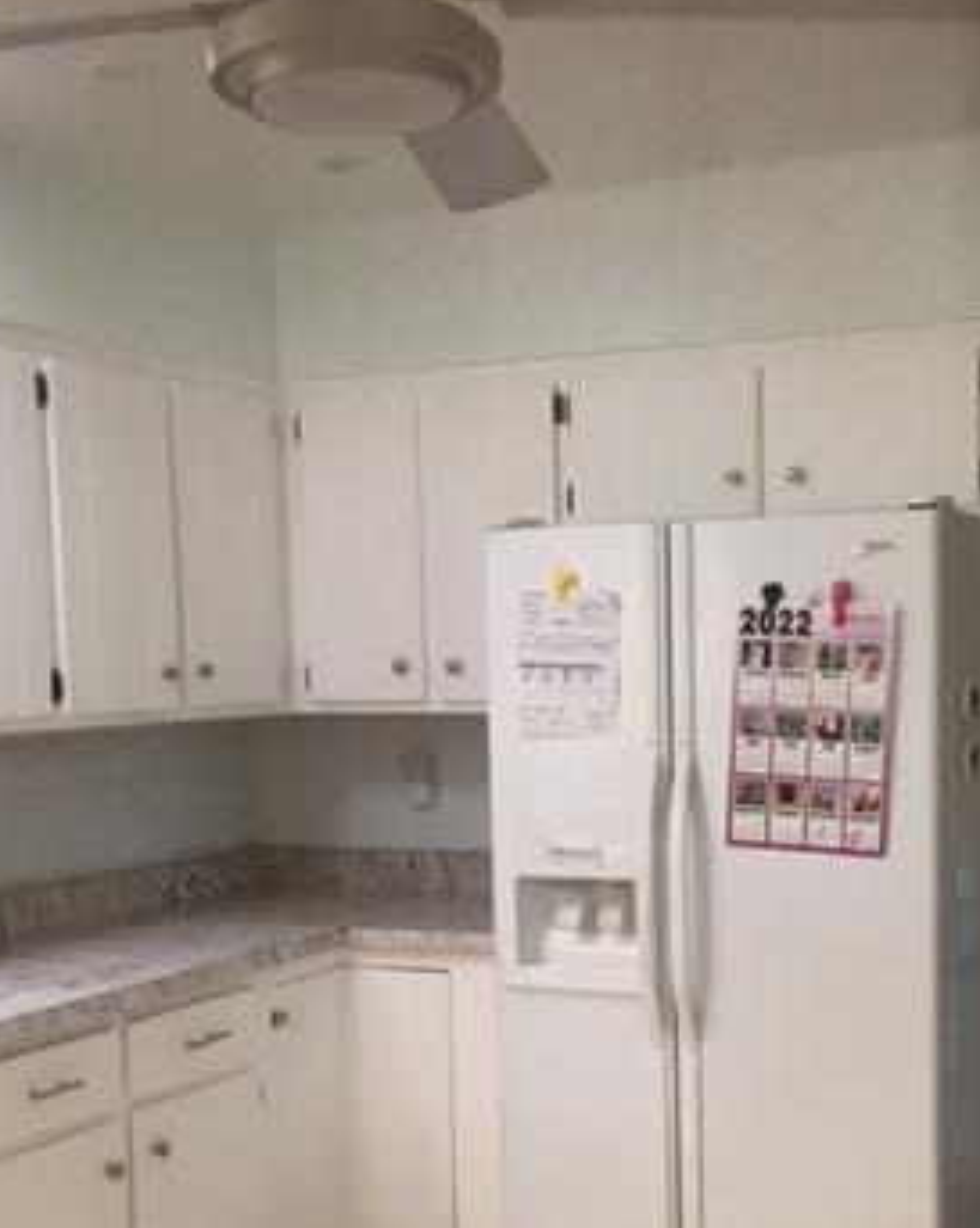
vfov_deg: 34.9
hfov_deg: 28.5
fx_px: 1924
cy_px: 869
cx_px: 592
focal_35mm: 53
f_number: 2.2
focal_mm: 4.15
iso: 80
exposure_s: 1/15
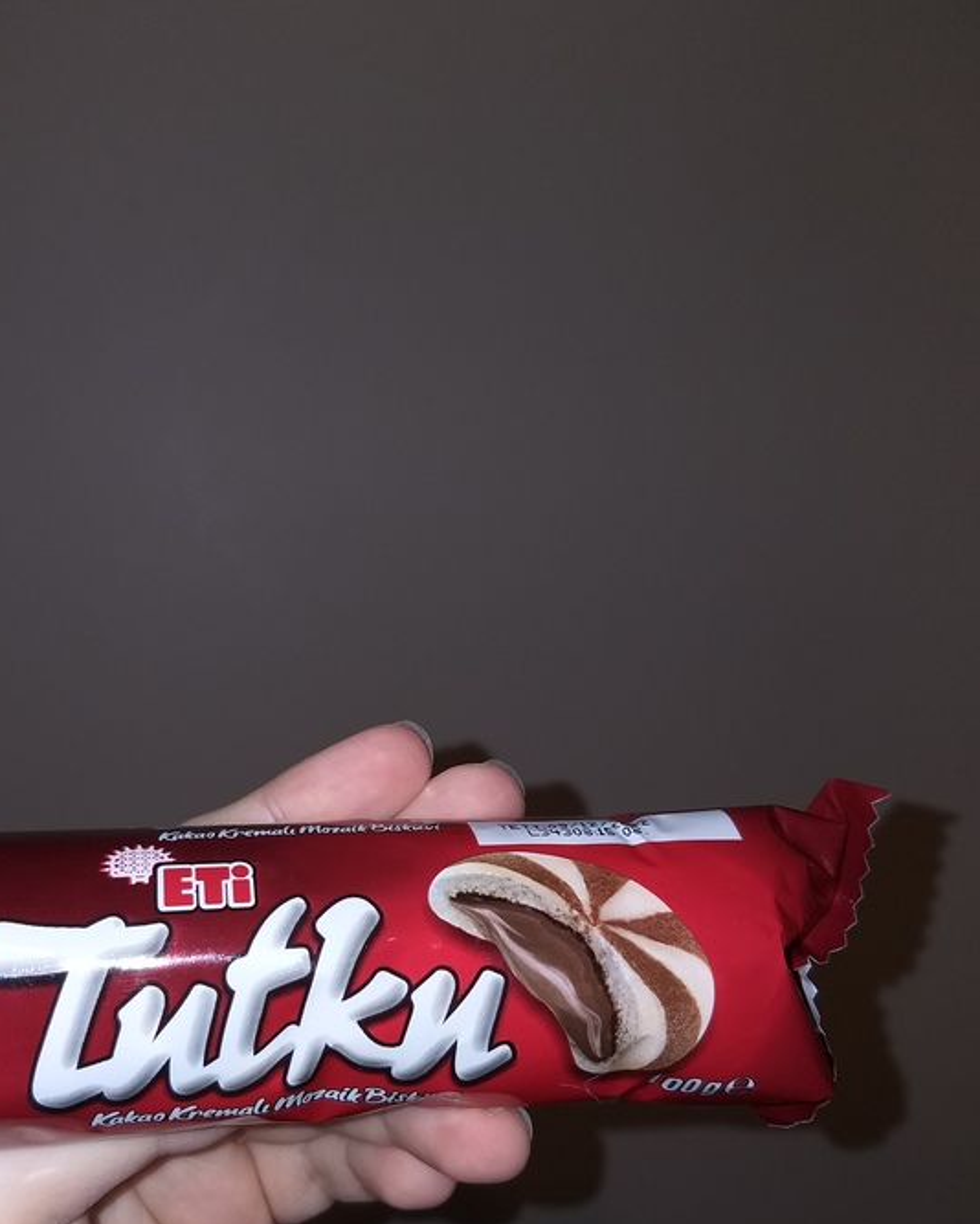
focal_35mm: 35
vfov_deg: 51.3
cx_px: 351
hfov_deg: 41.8
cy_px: 712
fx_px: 1268
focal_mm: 3.93
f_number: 1.7
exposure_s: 1/128
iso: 40
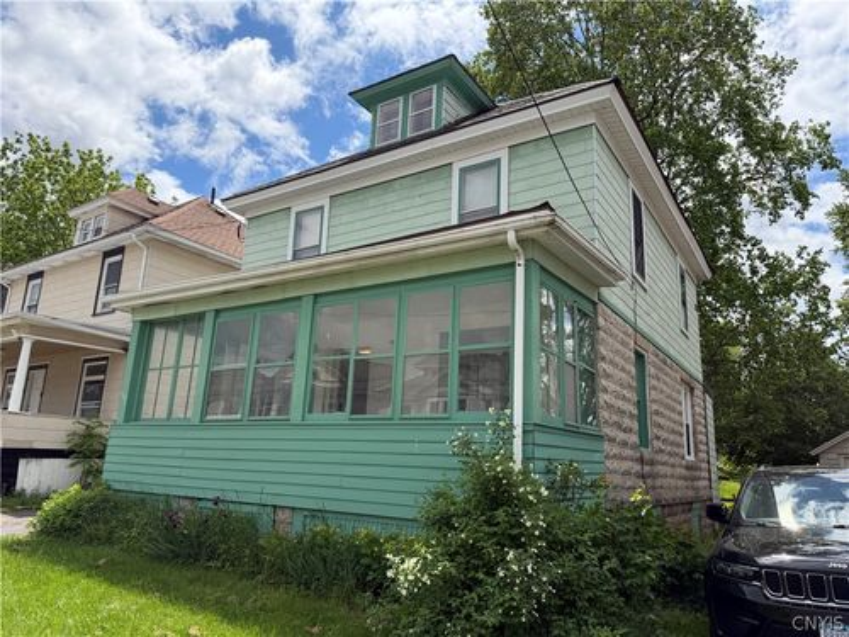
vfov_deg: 56.8
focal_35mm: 24
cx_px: 424
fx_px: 589
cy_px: 318
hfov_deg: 71.6
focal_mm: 6.76
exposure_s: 1/5319
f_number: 1.78
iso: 100
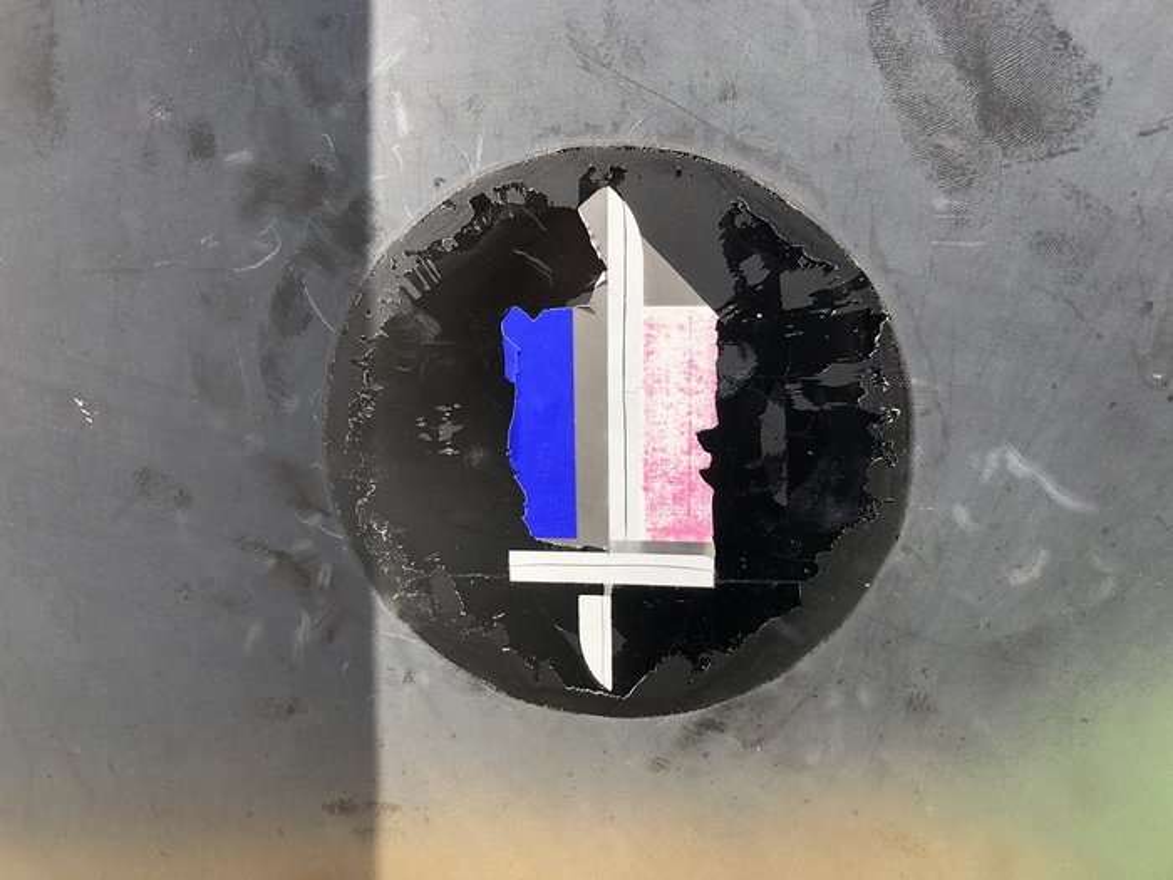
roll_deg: +1.4
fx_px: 949
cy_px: 440
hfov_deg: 63.4
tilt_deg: -17.1
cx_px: 586
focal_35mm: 28
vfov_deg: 49.7
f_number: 1.8
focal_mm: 3.99
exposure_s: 1/308
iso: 20
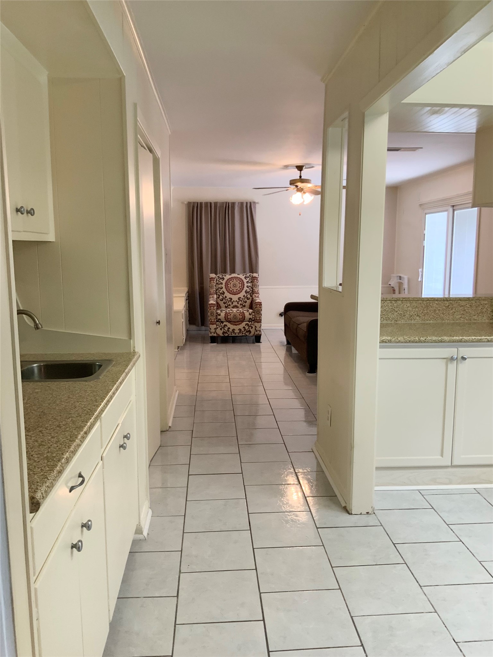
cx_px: 246
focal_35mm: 29
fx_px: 551
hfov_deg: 48.2
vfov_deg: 61.7
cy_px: 328
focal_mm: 3
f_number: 1.8
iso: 125
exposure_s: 1/60
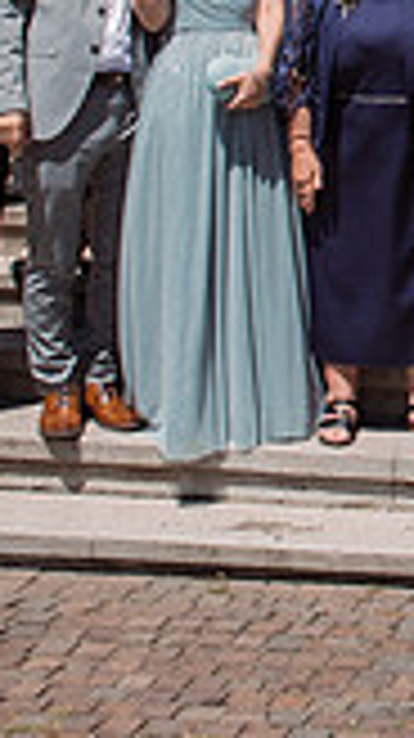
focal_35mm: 93
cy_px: -65
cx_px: 882
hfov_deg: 11.4
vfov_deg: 21.8
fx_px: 1819
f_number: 4
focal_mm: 24
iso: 200
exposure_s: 1/2500
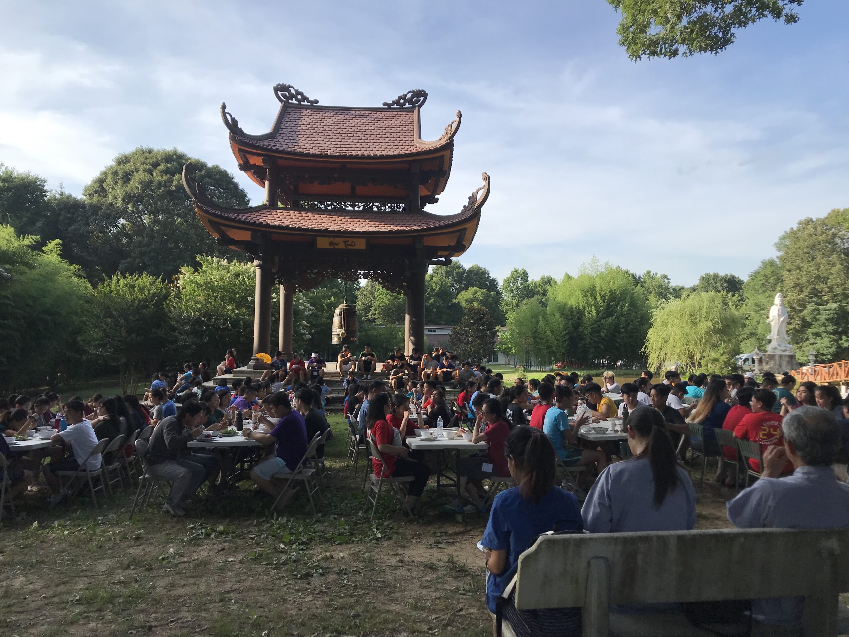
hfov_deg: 63.4
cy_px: 318
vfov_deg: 49.7
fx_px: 687
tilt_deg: +1.2
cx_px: 424
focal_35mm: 28
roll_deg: -1.3
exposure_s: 1/1330
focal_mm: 3.99
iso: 20
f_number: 1.8
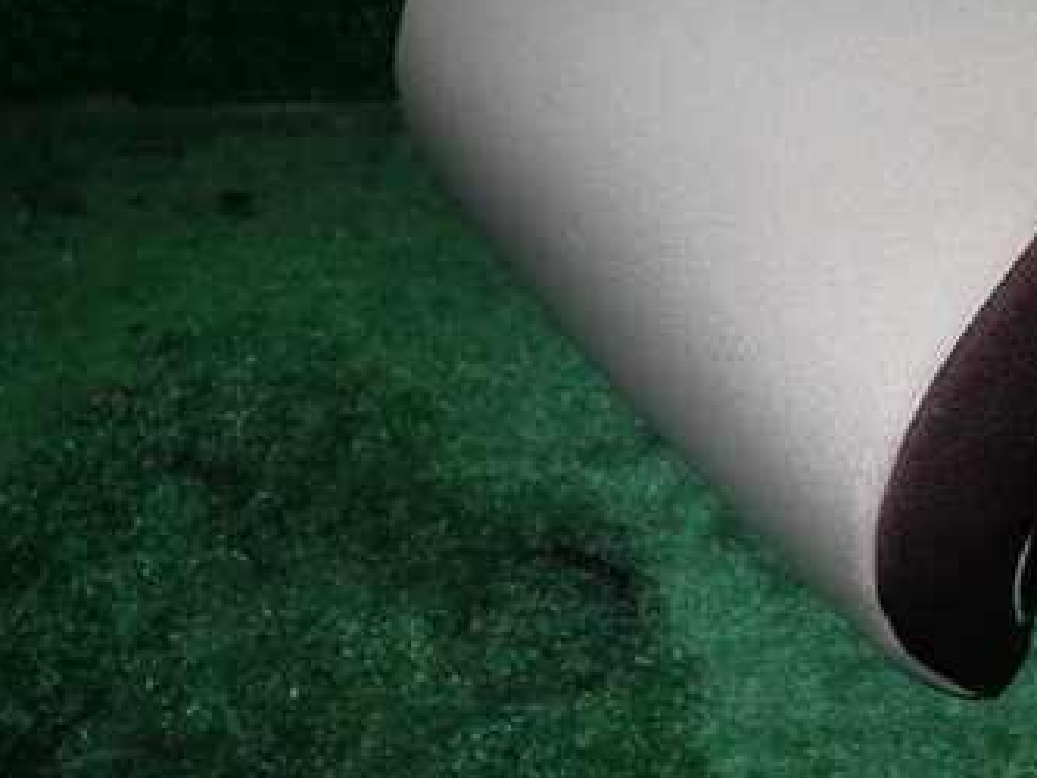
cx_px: 872
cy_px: 190
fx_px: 1349
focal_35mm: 45
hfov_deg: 39.9
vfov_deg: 31.6
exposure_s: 1/30
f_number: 5.6
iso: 200
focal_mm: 4.5
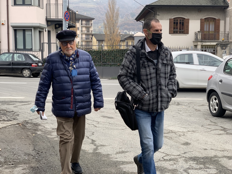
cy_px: 87
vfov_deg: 28.0
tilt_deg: -7.2
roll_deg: -0.6
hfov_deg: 36.8
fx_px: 349
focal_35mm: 52
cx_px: 116
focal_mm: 6
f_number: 2.4
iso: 32
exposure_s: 1/122
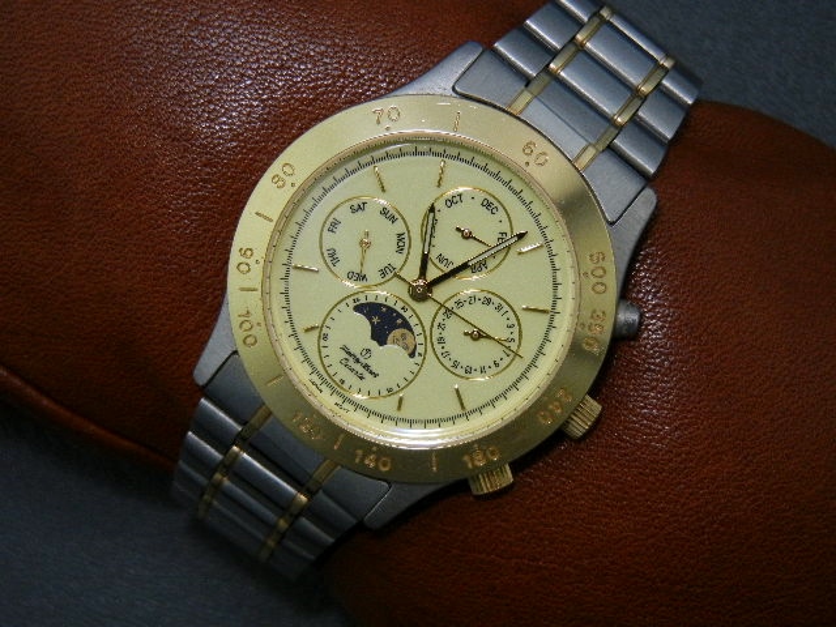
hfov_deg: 28.6
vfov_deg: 21.6
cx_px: 418
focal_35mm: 68
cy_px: 314
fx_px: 1642
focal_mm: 12.2
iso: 485
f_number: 8.2
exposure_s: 1/30
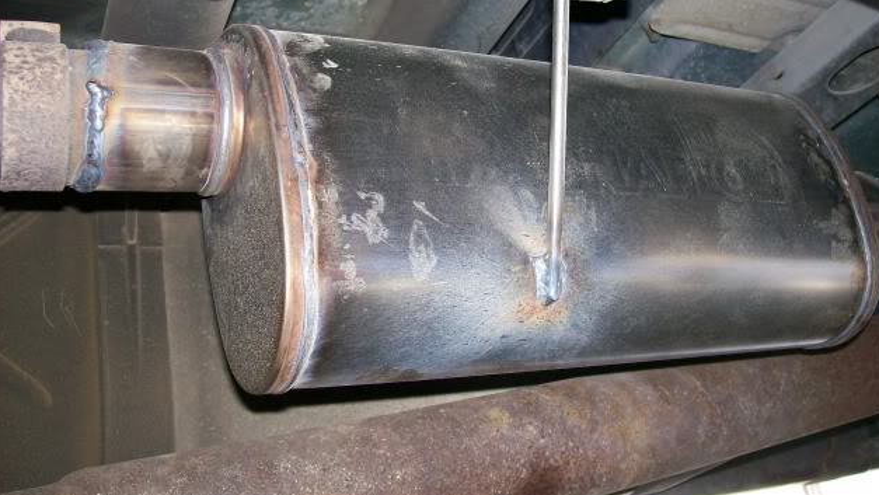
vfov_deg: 29.7
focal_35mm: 40
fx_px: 933
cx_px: 446
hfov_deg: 50.5
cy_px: 246
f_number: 2.7
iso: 80
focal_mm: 6
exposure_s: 1/64
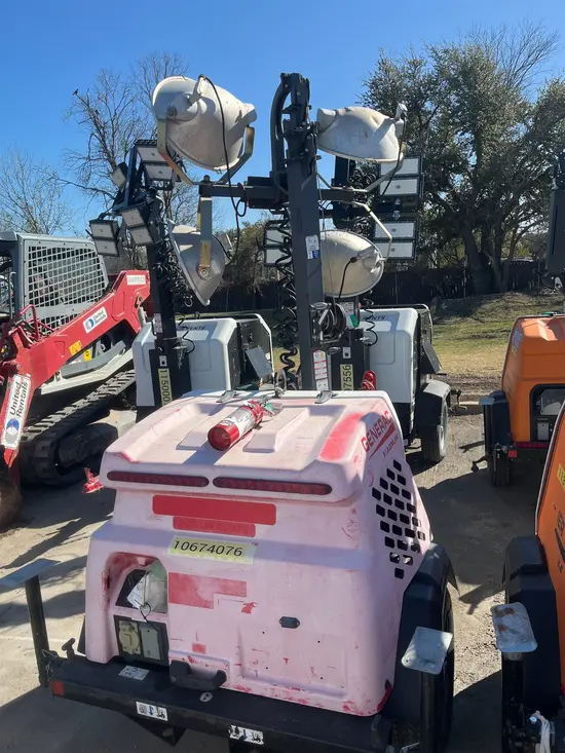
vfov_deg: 67.3
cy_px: 376
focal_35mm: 26
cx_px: 282
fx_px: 566
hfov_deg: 53.1
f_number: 1.6
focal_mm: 5.1
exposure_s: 1/2410
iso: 50
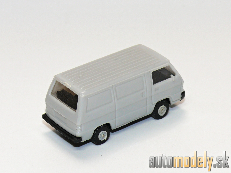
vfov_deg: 10.4
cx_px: 116
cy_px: 86
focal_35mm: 143
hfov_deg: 13.8
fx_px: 954
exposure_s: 1/30
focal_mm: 17
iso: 100
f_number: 4
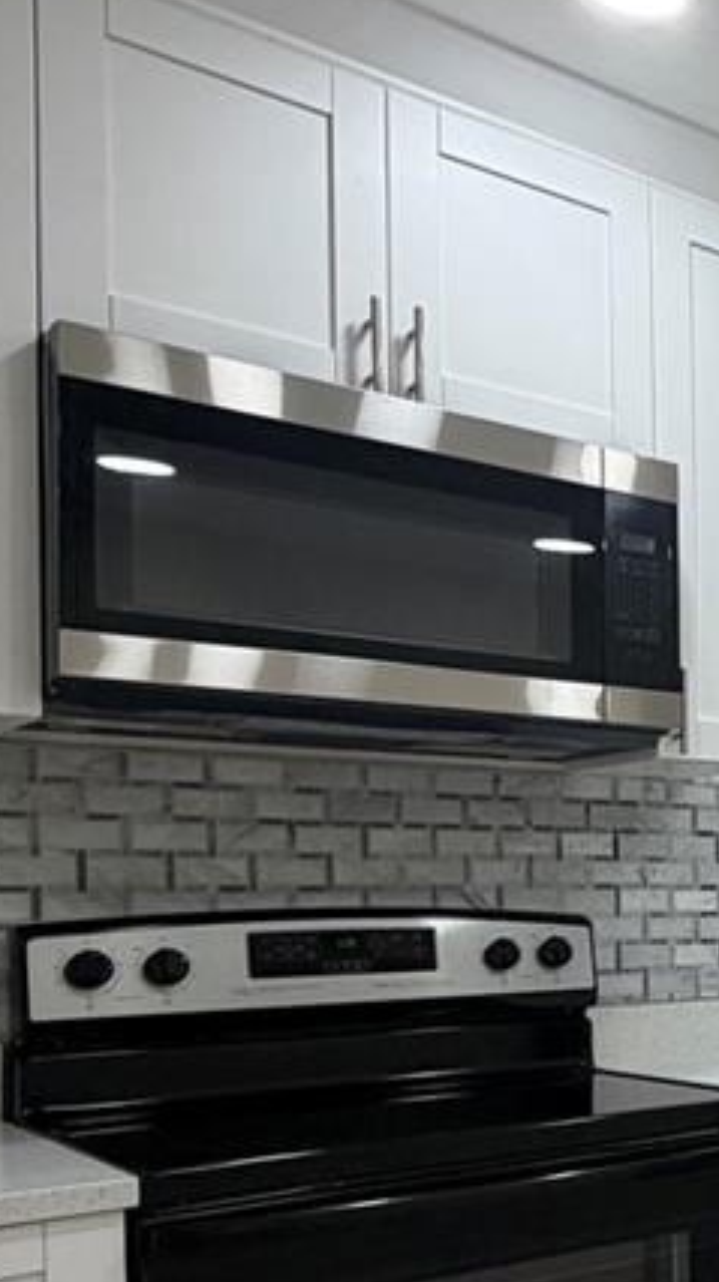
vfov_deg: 46.3
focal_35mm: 43
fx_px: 1460
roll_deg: +0.0
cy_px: 897
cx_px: 1236
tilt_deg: +0.4
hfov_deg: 20.7
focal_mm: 2.22
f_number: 2.2
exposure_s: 1/120
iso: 125
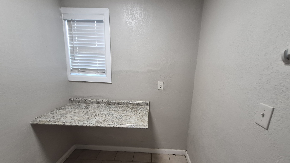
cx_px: 150
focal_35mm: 15
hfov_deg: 103.0
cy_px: 89
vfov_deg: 70.4
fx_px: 115
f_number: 2.2
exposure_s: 1/60
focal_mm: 1.74
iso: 160
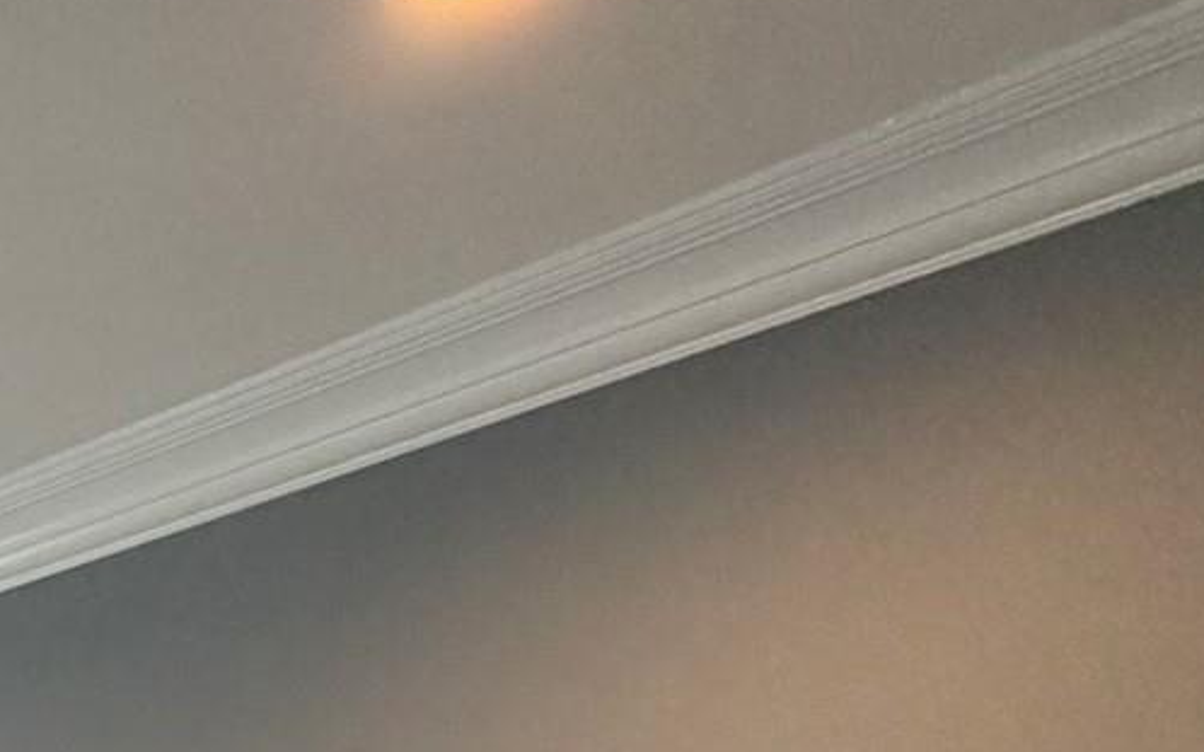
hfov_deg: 24.3
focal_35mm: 61
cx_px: -699
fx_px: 2001
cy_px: 1434
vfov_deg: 16.8
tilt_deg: -6.3
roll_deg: -0.7
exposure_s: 1/60
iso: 200
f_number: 2.2
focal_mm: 2.22
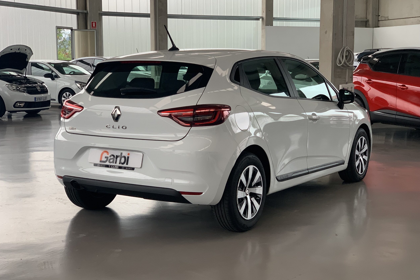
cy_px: 135
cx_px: 209
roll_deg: -0.4
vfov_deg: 24.6
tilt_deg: -5.2
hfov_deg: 36.2
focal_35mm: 55
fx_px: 642
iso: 100
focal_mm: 6
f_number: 2.4
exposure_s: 1/122
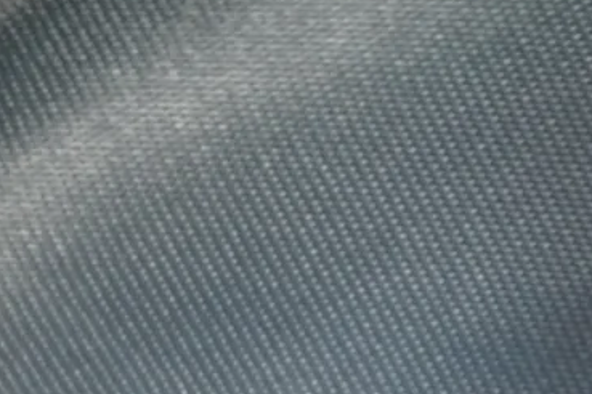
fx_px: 8550
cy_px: 1087
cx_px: -1319
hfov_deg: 3.8
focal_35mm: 520
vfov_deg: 2.6
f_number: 4.5
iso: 320
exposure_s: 1/125
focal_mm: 50
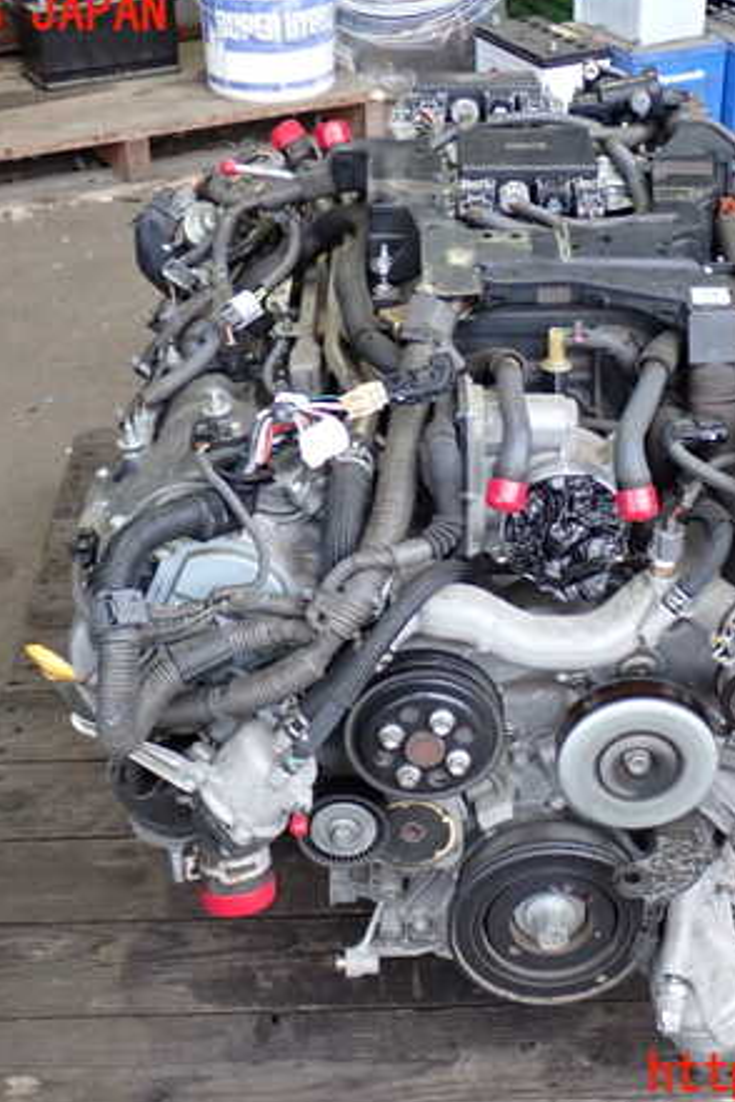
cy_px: 545
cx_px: 462
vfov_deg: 34.5
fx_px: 1776
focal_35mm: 58
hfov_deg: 23.3
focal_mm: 7.31
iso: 320
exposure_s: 1/40
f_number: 2.8
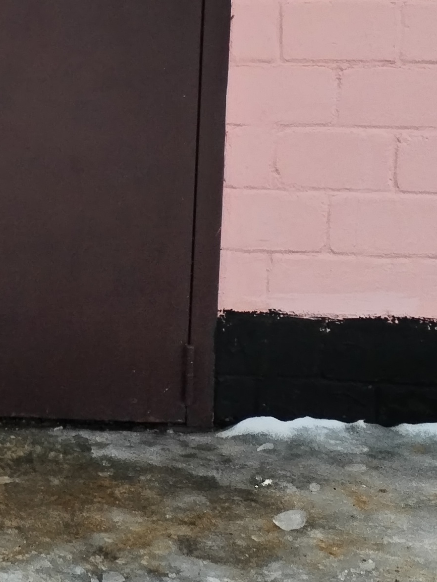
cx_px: -383
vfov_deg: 18.7
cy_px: -47
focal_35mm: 101
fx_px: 1699
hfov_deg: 13.1
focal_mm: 4.75
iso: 100
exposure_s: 1/276
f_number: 1.8
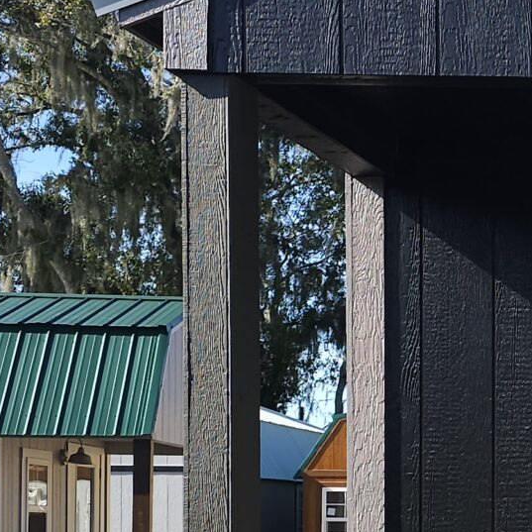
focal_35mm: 97
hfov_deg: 15.6
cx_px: 927
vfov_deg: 17.6
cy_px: 504
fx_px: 1687
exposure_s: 1/208
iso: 10
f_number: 1.7
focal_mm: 6.3
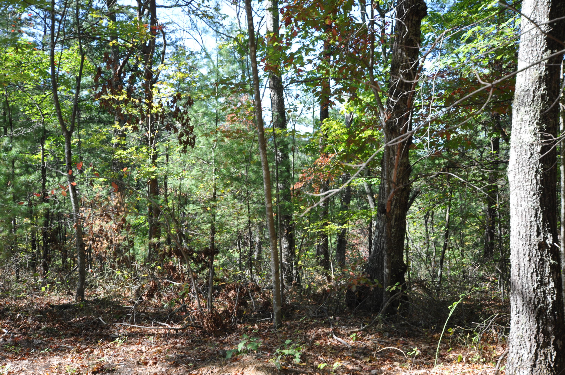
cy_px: 188
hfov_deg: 53.2
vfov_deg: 36.8
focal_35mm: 36
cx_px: 282
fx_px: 564
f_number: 5.6
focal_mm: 24
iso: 250
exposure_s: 1/125
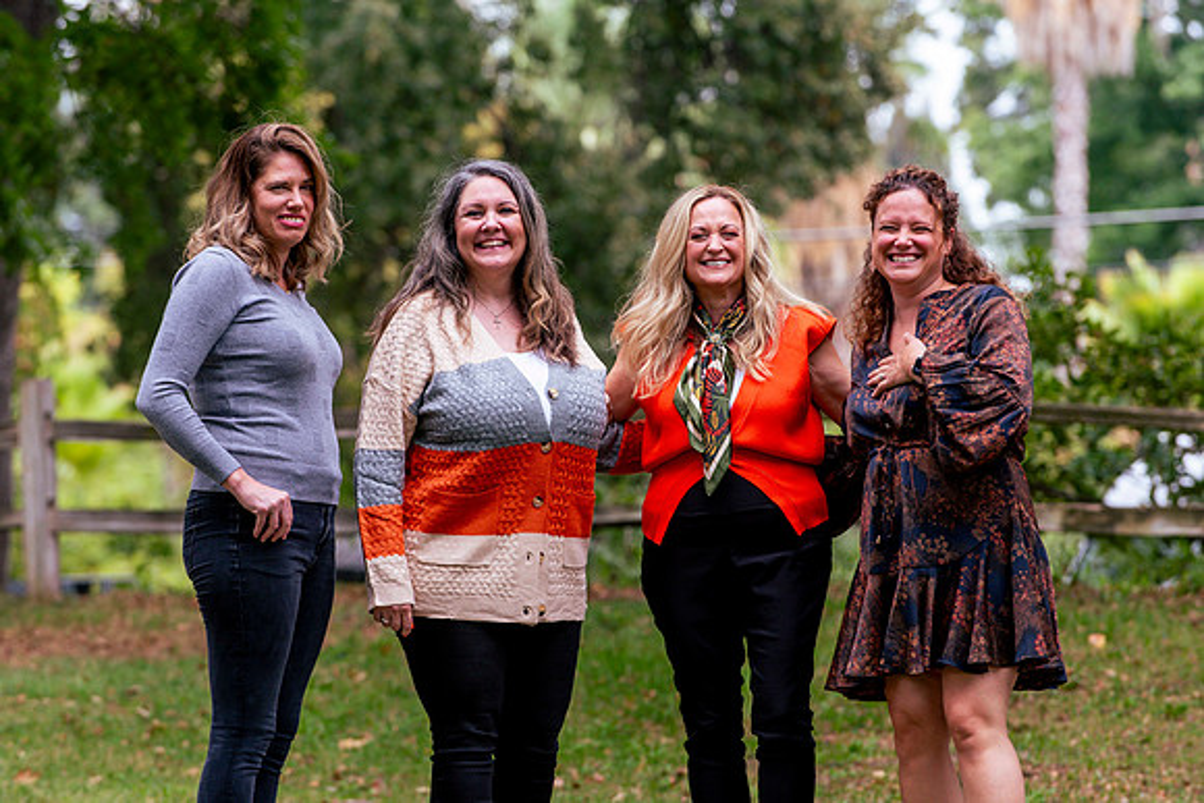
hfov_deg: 10.3
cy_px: 402
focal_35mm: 200
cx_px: 602
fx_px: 6690
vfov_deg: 6.9
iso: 200
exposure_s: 1/250
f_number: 5.6
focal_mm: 200
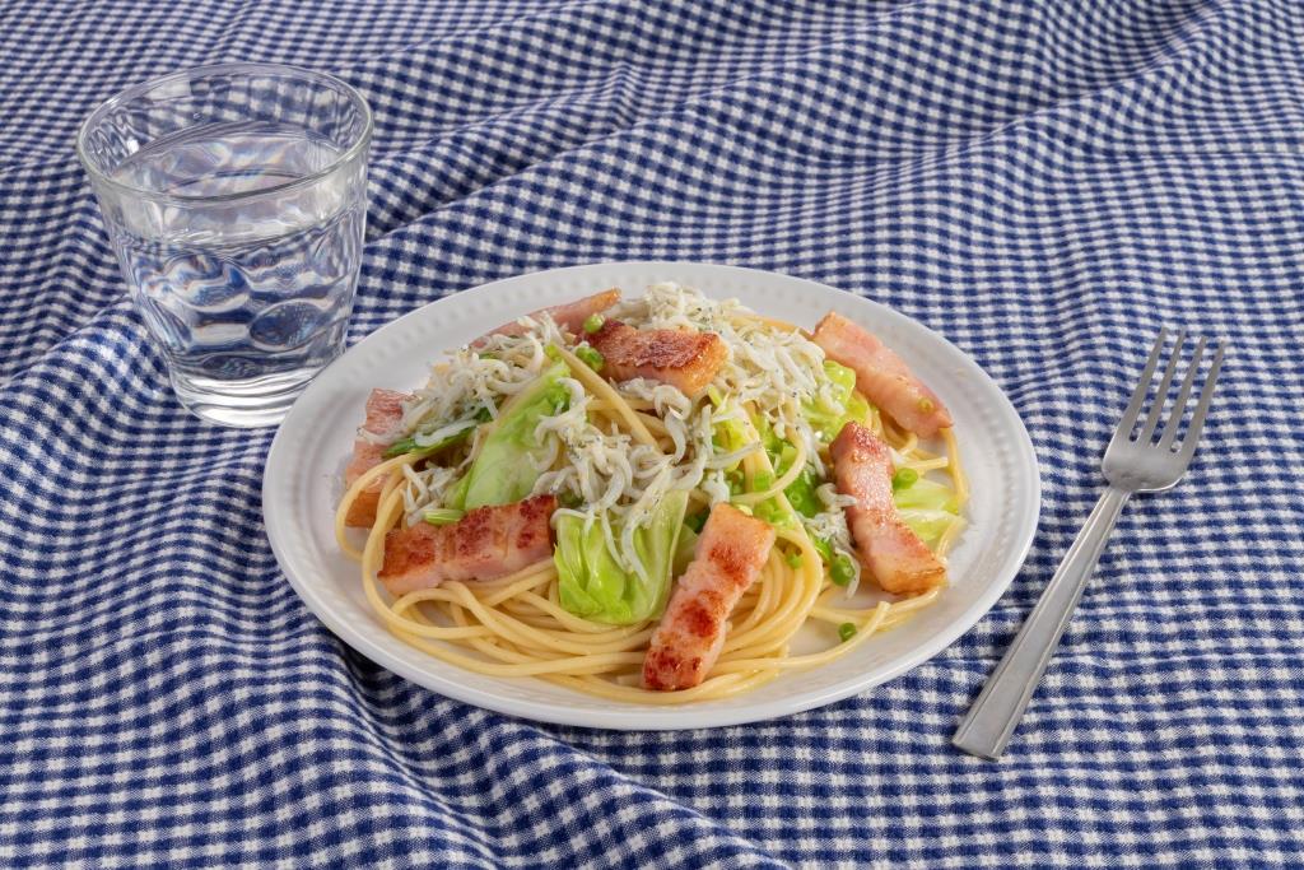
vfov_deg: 22.6
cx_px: 652
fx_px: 2173
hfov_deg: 33.4
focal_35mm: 60
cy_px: 435
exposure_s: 1/125
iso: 160
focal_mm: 60
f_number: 25
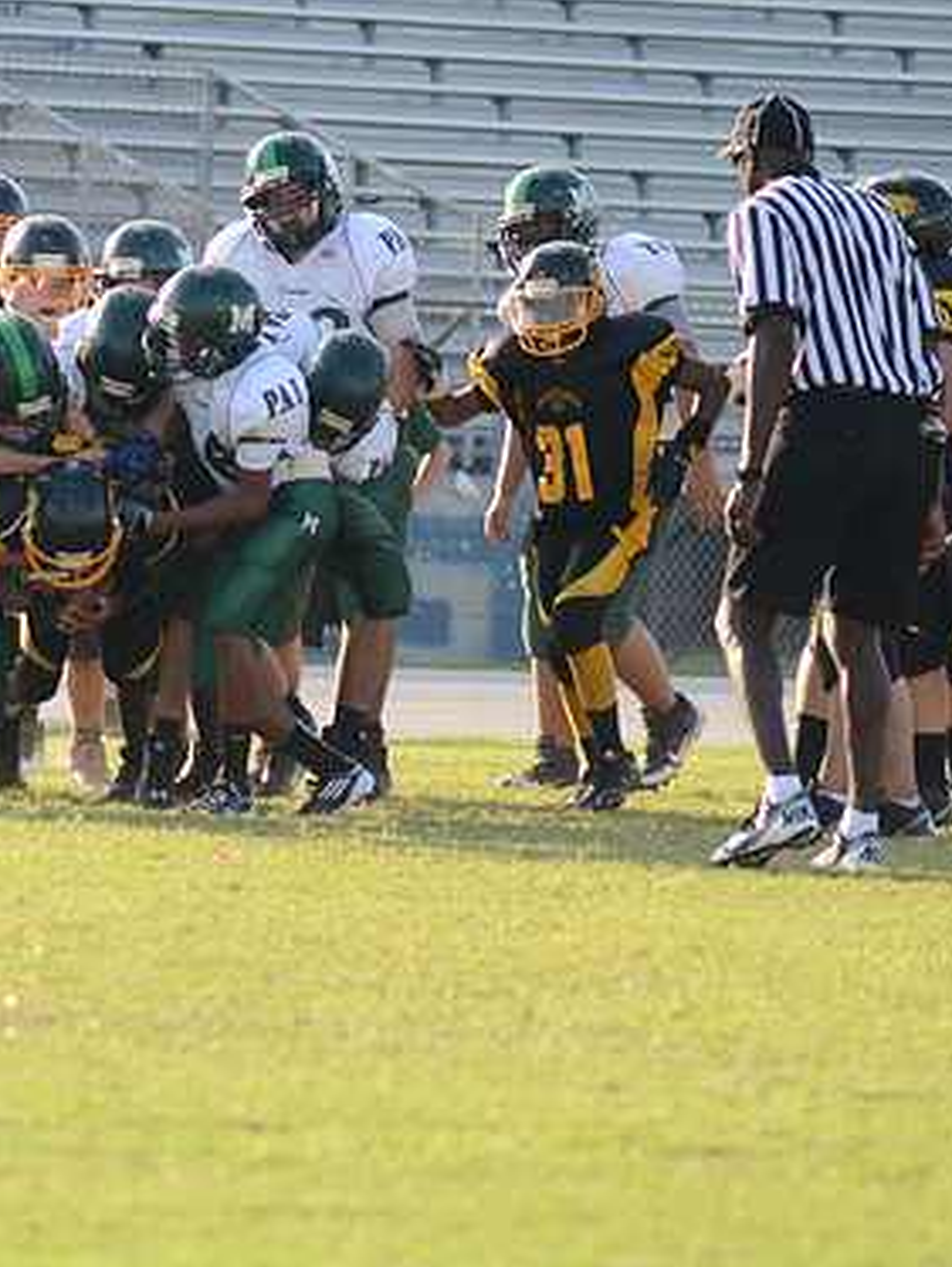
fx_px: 16336
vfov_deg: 4.4
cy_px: 647
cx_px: 3
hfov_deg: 3.3
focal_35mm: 446
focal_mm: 200
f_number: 5.6
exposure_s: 1/500
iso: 400
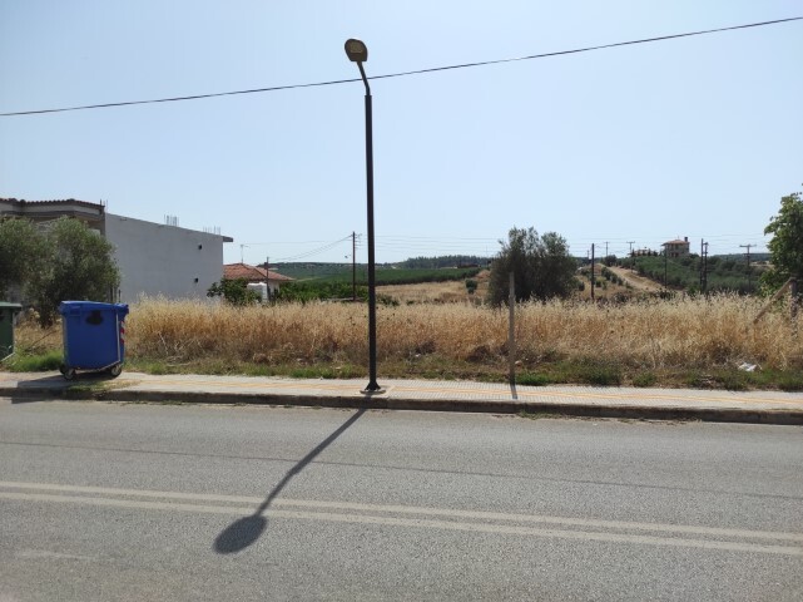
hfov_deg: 69.4
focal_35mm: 25
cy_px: 301
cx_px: 402
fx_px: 580
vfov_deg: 54.8
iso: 100
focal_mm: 5.43
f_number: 1.89
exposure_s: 1/2736
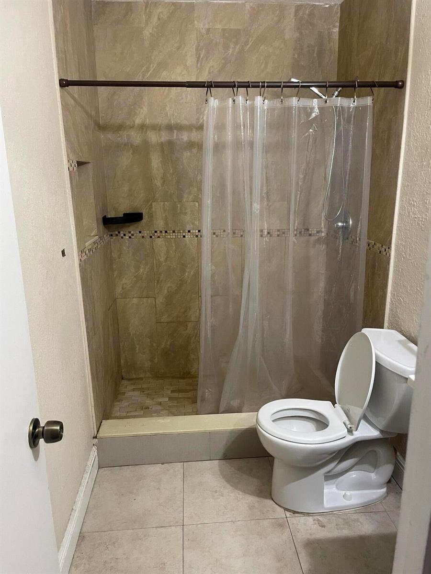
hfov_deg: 53.1
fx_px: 432
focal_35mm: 26
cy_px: 287
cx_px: 216
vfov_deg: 67.3
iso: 200
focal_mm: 4.2
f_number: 1.6
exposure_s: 1/60
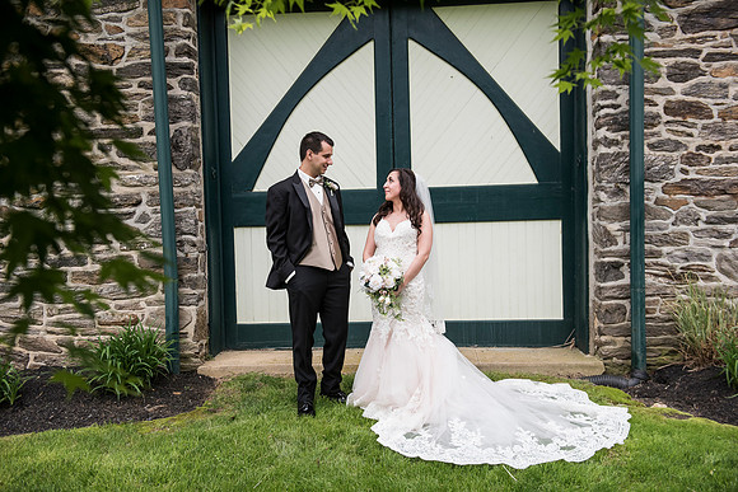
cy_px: 246
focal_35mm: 35
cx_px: 369
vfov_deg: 37.9
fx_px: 718
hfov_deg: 54.4
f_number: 3.5
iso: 800
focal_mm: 35
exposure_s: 1/2500
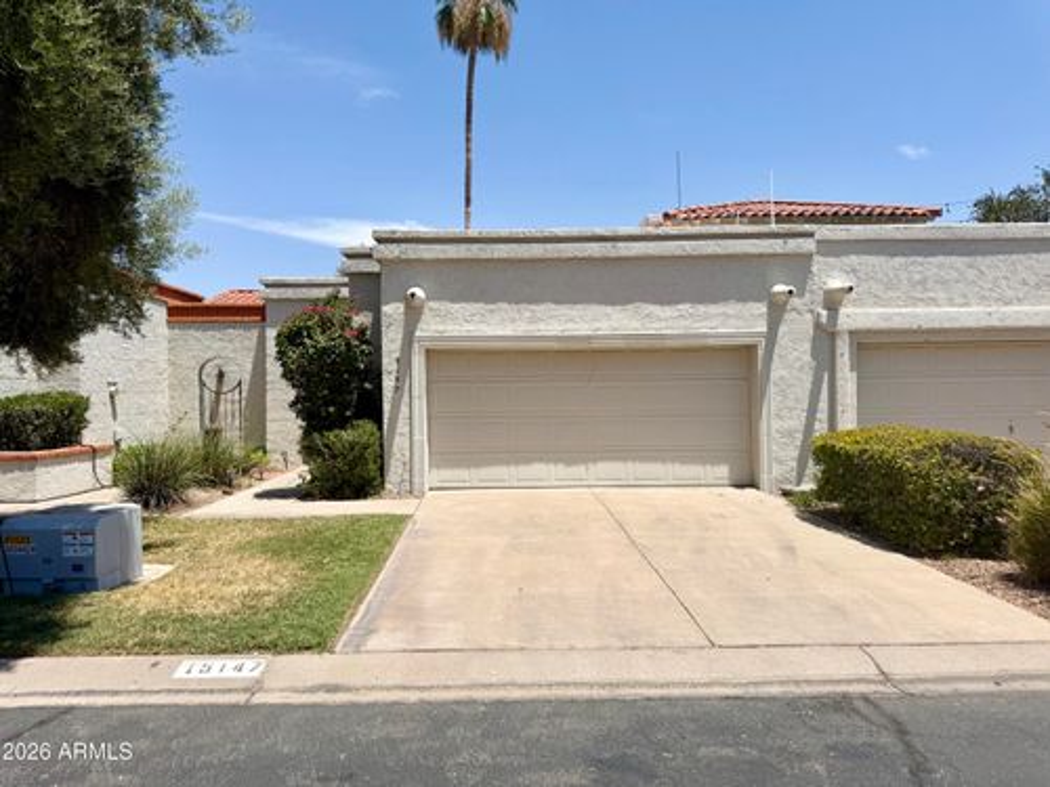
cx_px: 525
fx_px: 728
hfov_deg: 71.6
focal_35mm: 24
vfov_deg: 56.8
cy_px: 394
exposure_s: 1/7353
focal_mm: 6.76
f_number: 1.78
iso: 80
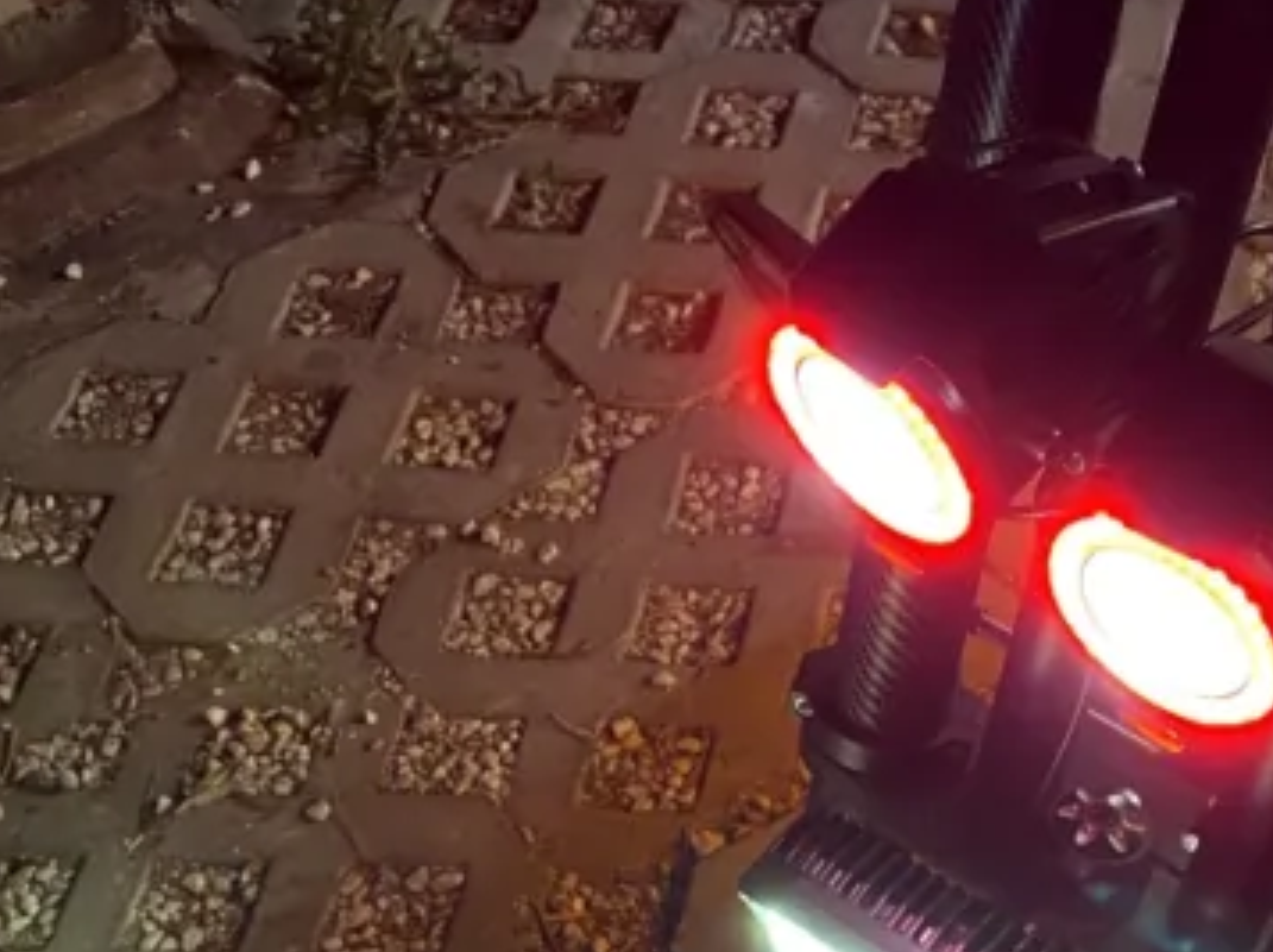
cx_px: 1066
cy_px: 995
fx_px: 2057
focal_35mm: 56
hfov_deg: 33.1
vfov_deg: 24.6
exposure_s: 1/25
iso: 800
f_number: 1.8
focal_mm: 4.25
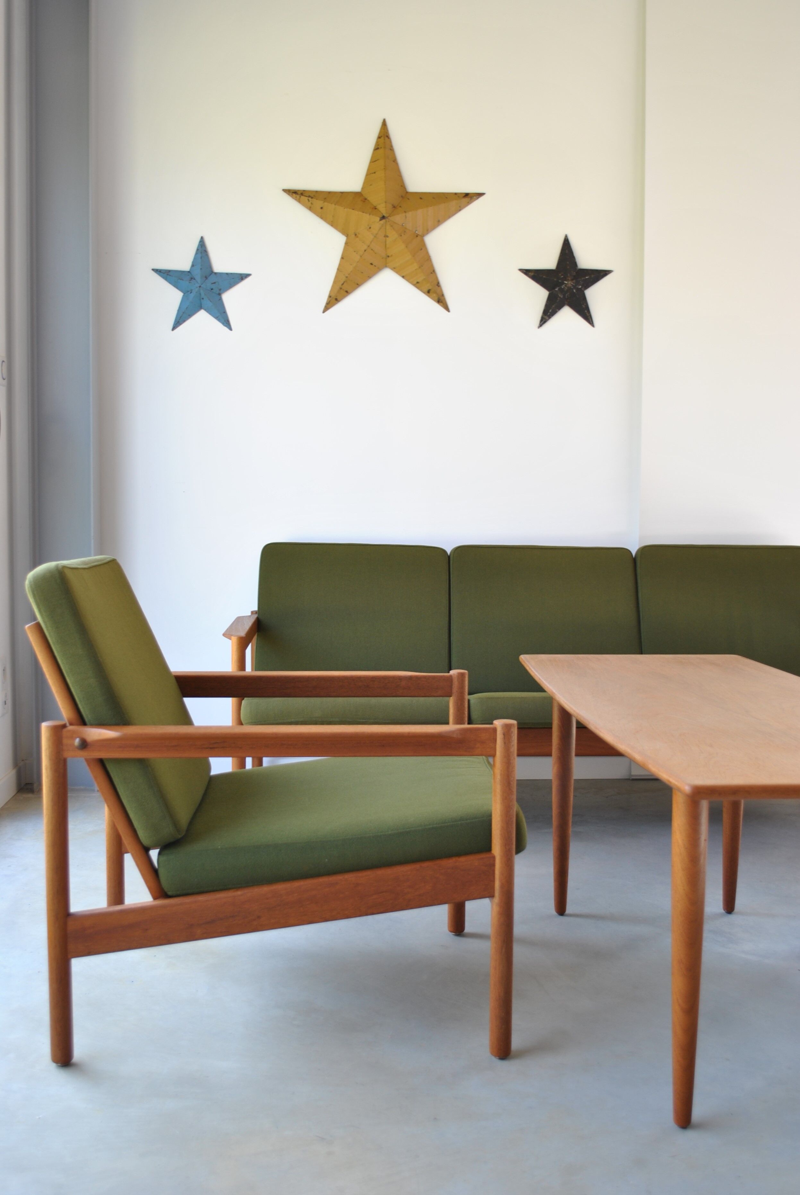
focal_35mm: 36
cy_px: 598
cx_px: 400
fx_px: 1196
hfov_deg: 37.0
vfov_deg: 53.1
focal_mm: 24
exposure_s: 1/30
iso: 100
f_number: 4
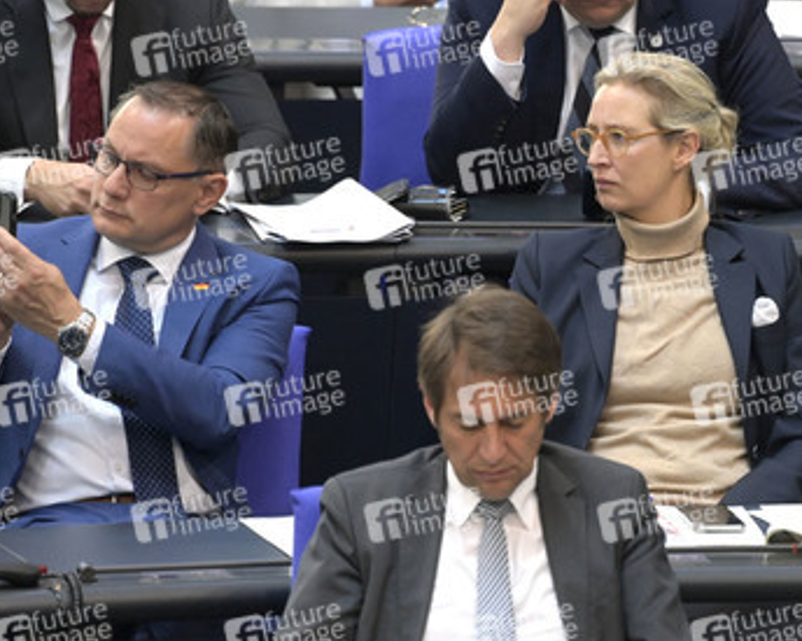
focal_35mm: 443
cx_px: 456
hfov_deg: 4.4
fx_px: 10512
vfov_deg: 3.5
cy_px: 340
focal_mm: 360
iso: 8000
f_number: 5.6
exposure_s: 1/320
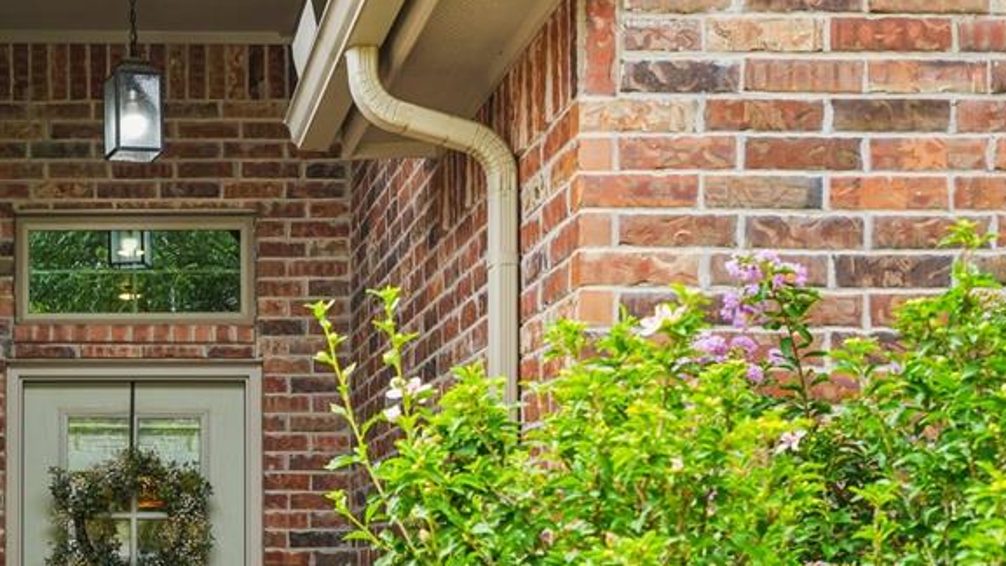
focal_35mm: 65
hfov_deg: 31.1
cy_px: 561
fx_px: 1734
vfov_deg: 18.1
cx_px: 139
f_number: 8
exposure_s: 1/90
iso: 200
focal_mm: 25.7
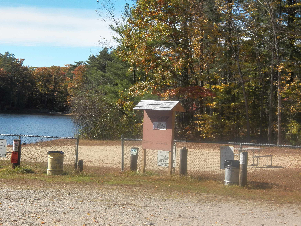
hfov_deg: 23.0
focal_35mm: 85
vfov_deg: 17.4
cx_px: 150
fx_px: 739
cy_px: 113
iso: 125
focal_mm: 15.2
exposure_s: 1/1250
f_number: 4
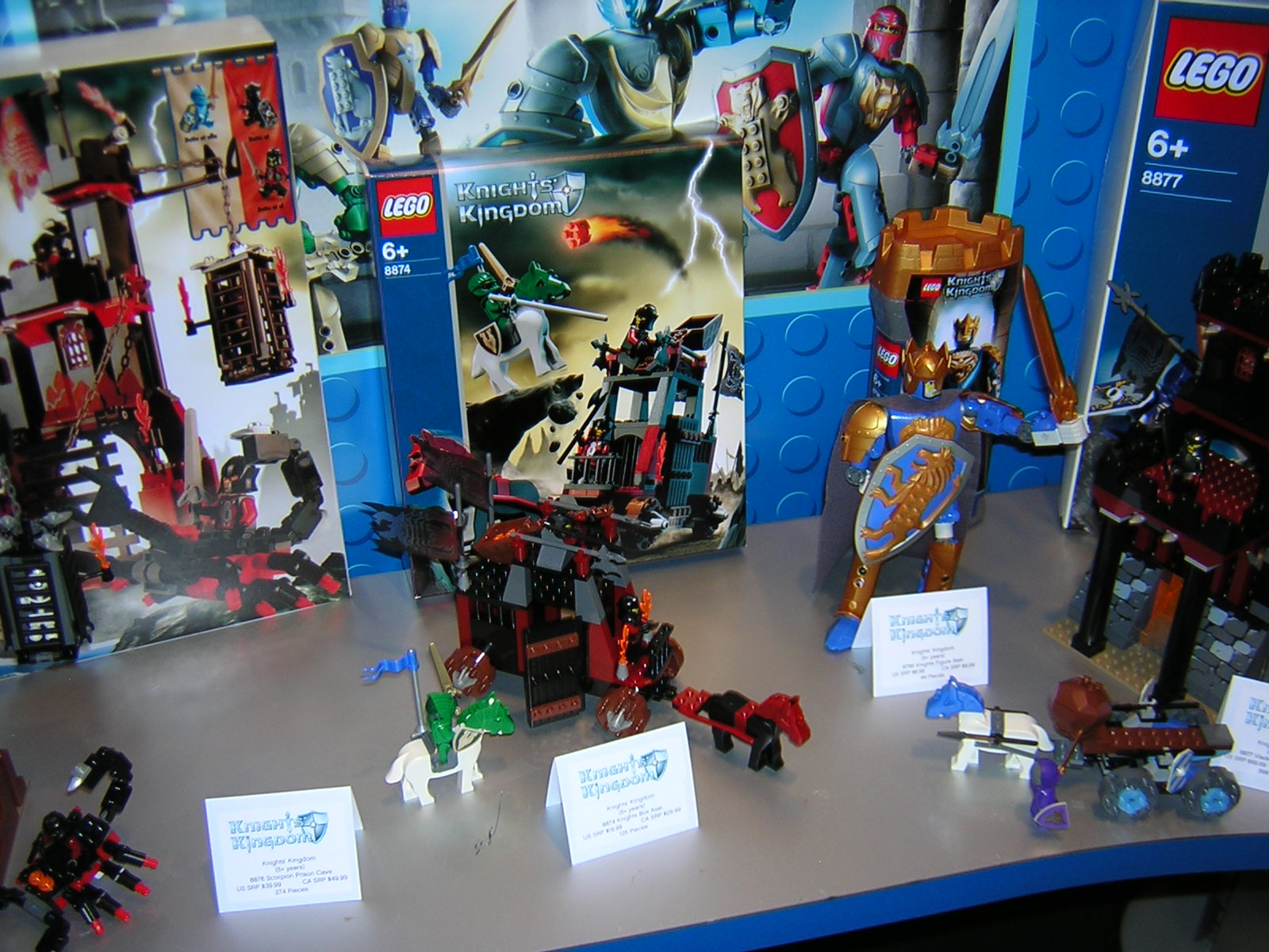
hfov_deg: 51.4
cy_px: 476
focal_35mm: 36
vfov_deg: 39.7
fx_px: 1320
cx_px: 634
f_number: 2.6
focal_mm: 4.7
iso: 100
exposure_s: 1/60.1
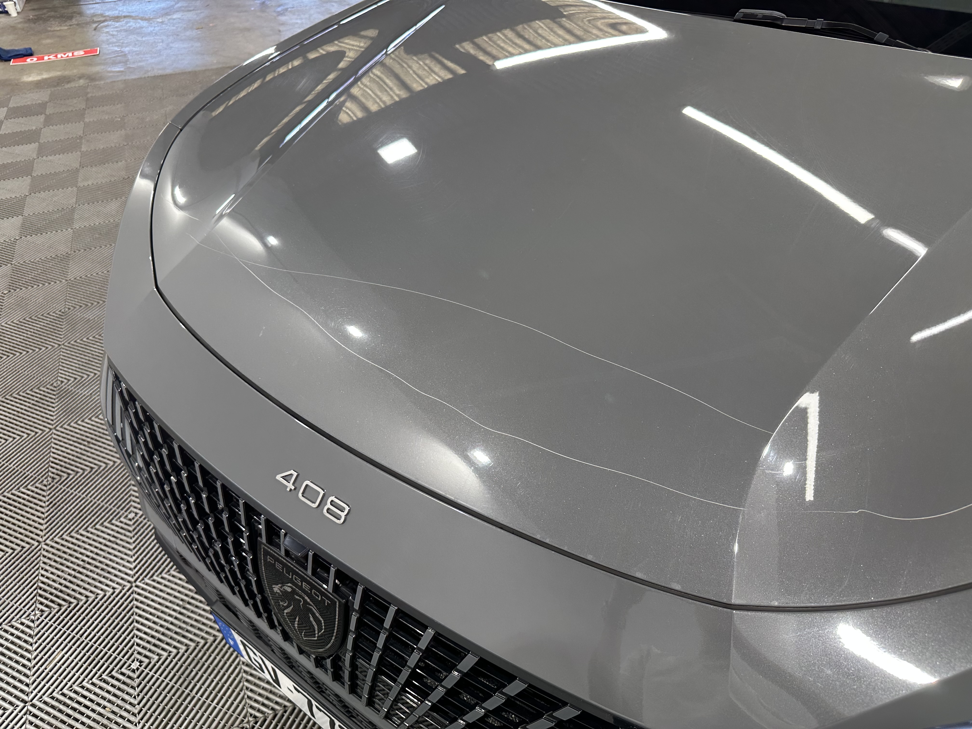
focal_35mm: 24
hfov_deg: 71.6
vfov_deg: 56.8
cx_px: 486
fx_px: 674
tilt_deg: -40.1
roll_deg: +1.1
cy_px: 364
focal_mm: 6.86
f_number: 1.78
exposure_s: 1/100
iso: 125
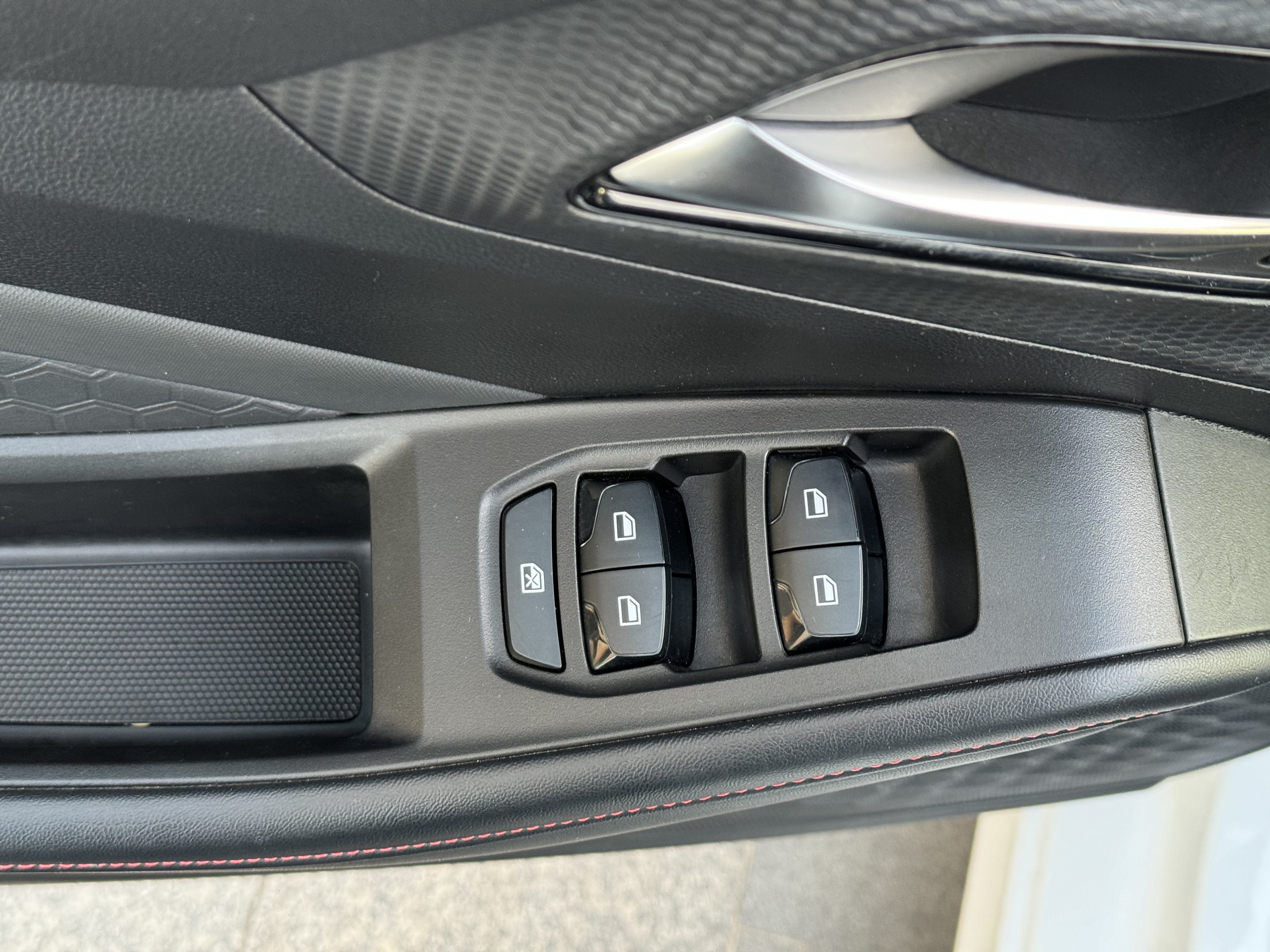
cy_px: 476
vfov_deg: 30.3
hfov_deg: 39.7
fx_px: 1761
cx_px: 635
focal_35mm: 48
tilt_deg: -66.6
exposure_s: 1/40
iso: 320
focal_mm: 6.76
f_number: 1.78
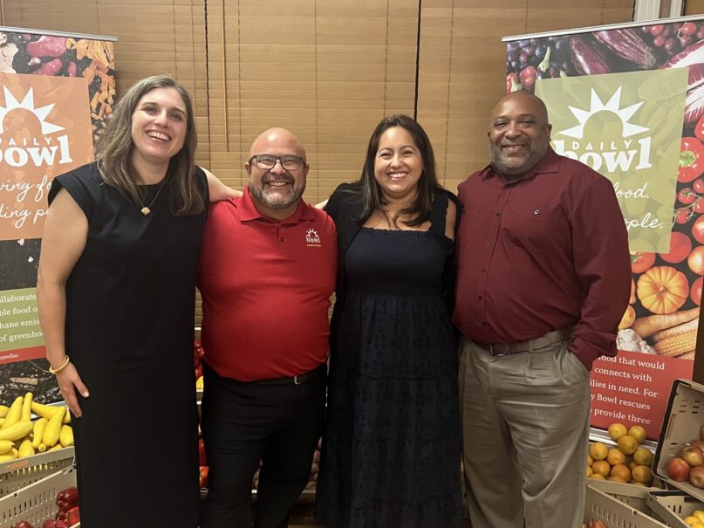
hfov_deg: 55.3
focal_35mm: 33
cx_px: 321
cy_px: 317
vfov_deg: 42.7
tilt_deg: -12.2
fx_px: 671
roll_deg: -0.3
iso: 640
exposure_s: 1/40
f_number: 1.5
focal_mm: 5.7
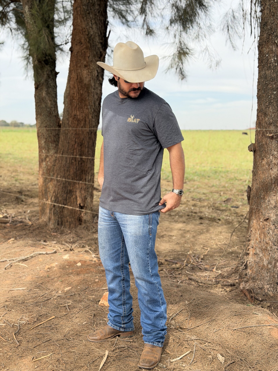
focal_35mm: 48
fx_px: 514
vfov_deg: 39.7
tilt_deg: -6.3
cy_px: 186
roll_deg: +0.1
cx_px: 139
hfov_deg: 30.3
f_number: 1.78
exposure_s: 1/2577
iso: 64
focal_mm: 6.76
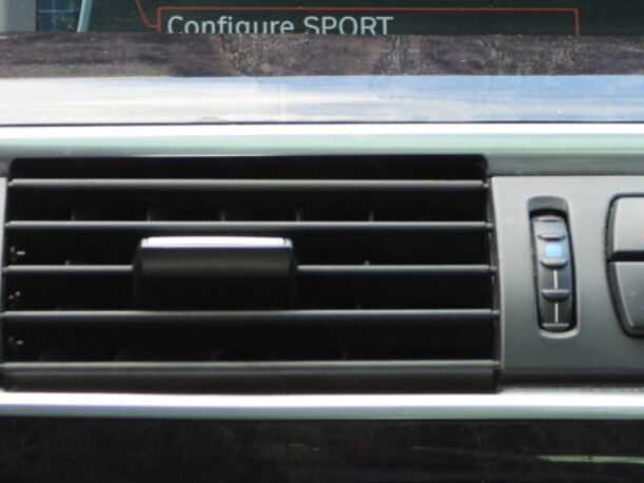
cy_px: -75
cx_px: 456
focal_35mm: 223
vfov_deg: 6.6
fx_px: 4148
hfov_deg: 8.9
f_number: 3.5
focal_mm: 15.3
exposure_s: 1/60
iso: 110
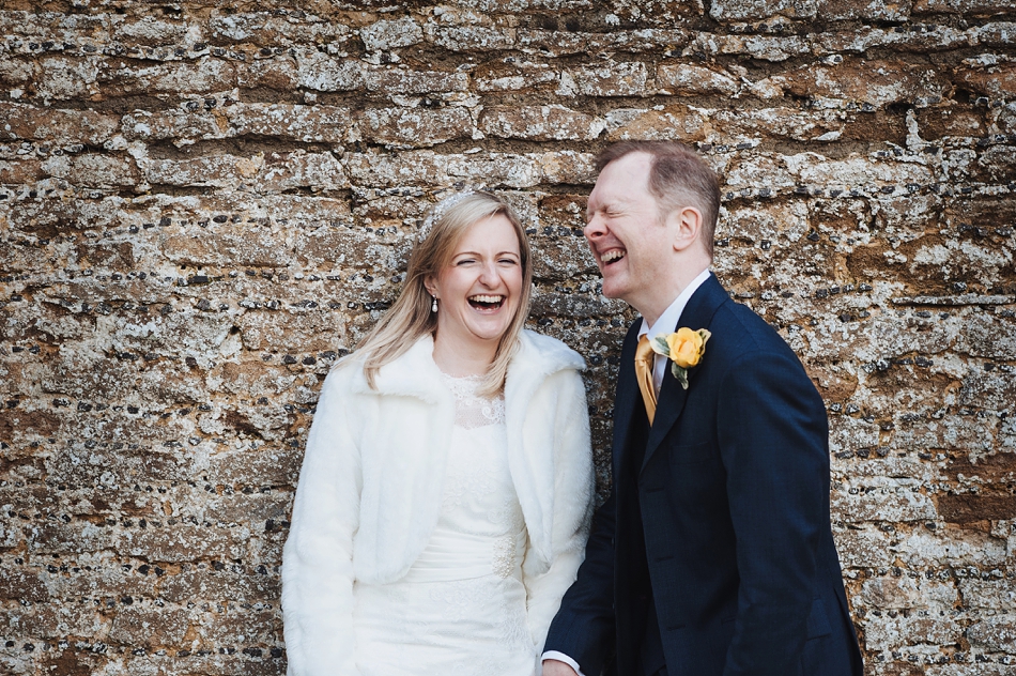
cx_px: 508
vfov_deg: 16.0
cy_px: 338
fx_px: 2397
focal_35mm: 85
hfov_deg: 23.9
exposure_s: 1/500
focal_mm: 85
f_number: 3.2
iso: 250
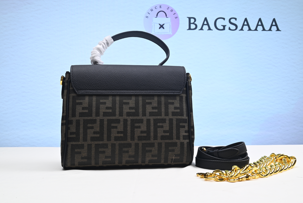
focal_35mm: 39
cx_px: 154
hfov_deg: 49.5
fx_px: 328
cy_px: 101
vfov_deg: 34.2
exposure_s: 1/2
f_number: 16
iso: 100
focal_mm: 38
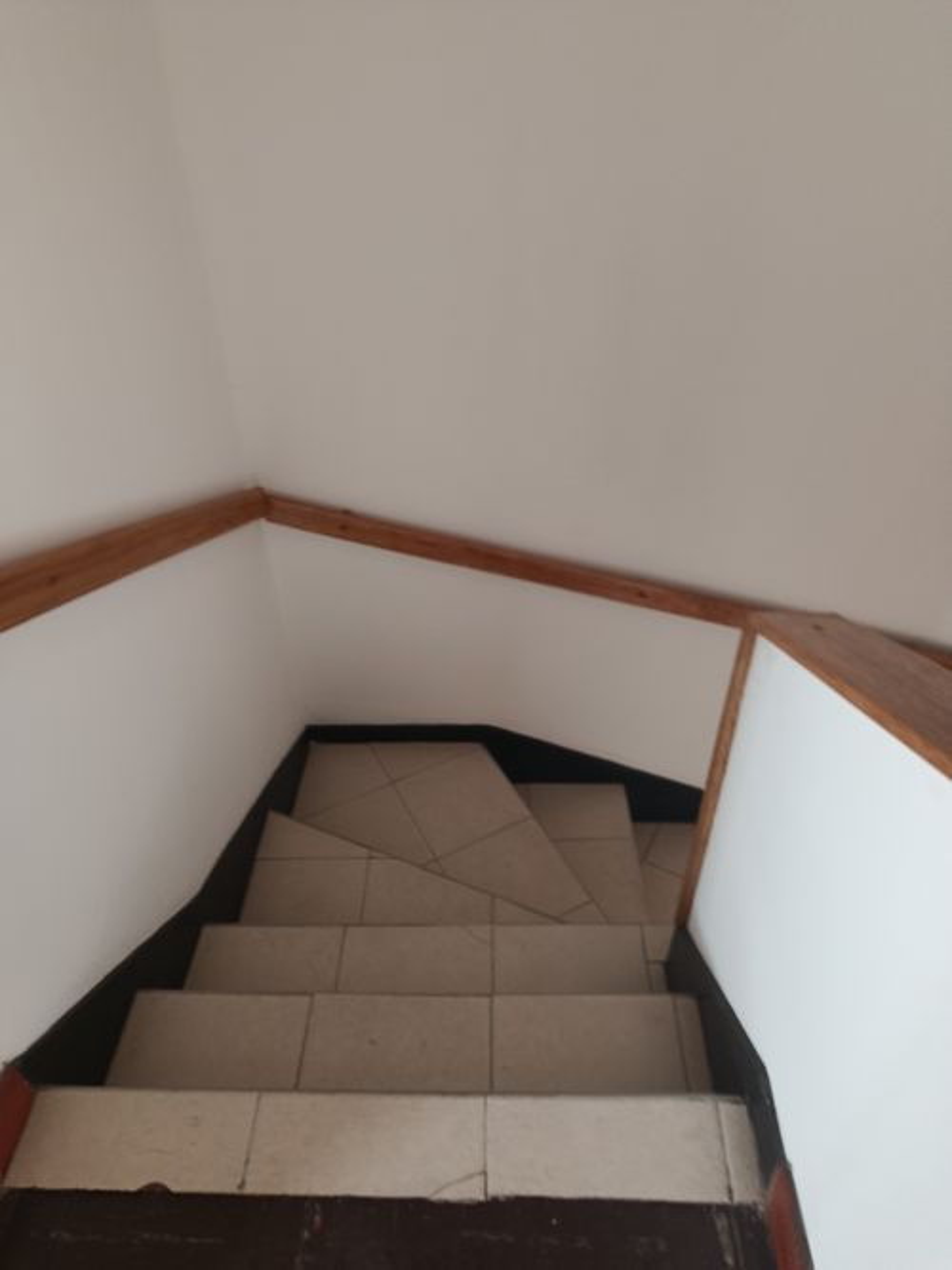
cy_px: 635
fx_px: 880
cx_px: 476
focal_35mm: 24
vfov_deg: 71.6
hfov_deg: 56.8
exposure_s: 1/24
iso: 1491
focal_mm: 5.24
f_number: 1.7
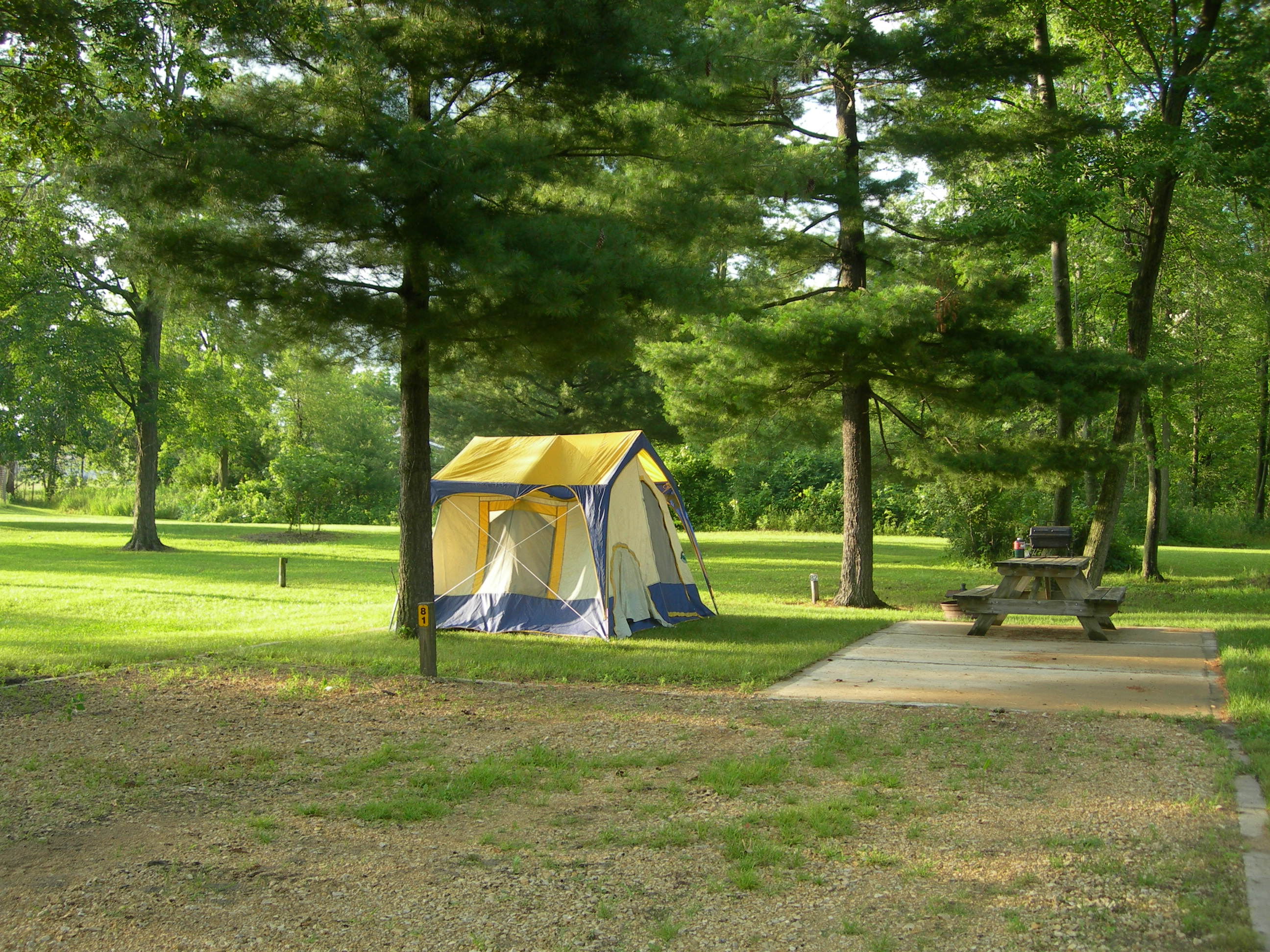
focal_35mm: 38
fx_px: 1394
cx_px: 635
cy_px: 476
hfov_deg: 49.0
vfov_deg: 37.7
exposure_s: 1/112
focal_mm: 7.8
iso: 50
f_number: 2.8
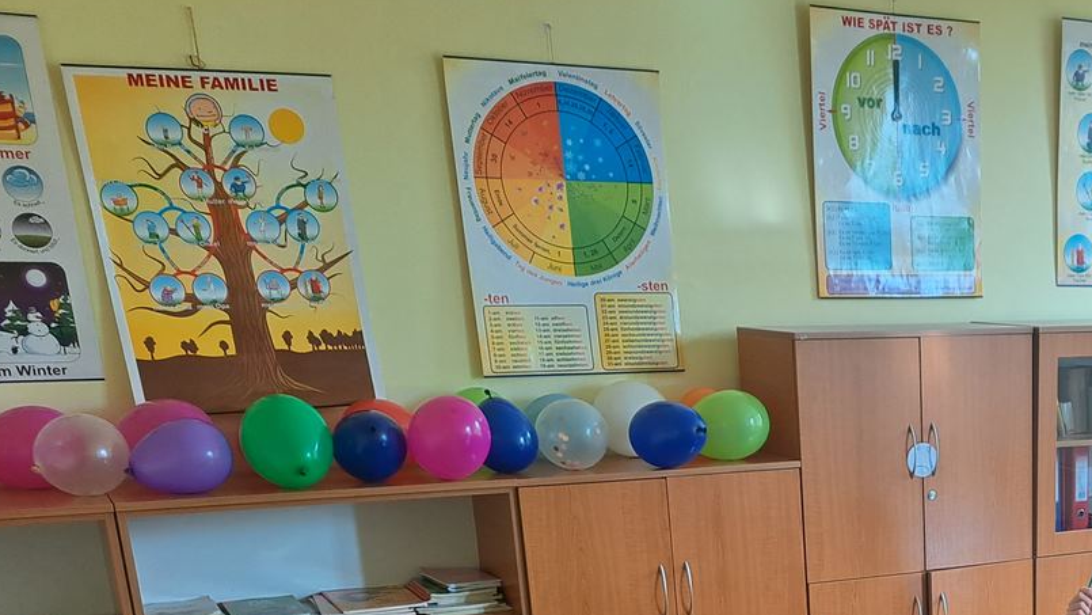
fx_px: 1506
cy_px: 798
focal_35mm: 52
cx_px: 1027
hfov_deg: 36.8
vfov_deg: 21.0
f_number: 1.8
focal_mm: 5.23
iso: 50
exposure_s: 1/50
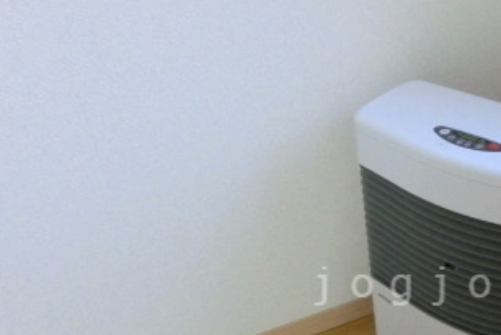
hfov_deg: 36.4
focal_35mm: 52
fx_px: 724
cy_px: 286
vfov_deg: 25.4
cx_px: 426
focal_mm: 4.24
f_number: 3
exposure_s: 1/100
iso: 800
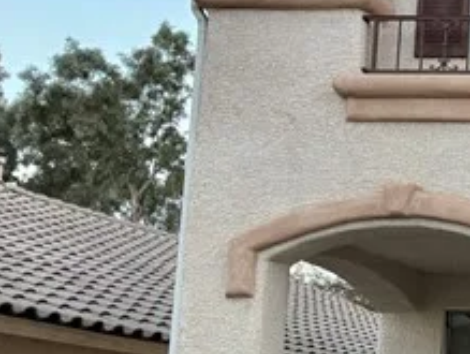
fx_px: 1523
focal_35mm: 112
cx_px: 1043
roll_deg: -0.6
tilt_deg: +8.2
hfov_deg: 13.8
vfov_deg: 13.2
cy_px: 260
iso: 100
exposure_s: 1/121
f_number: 1.78
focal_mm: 6.76
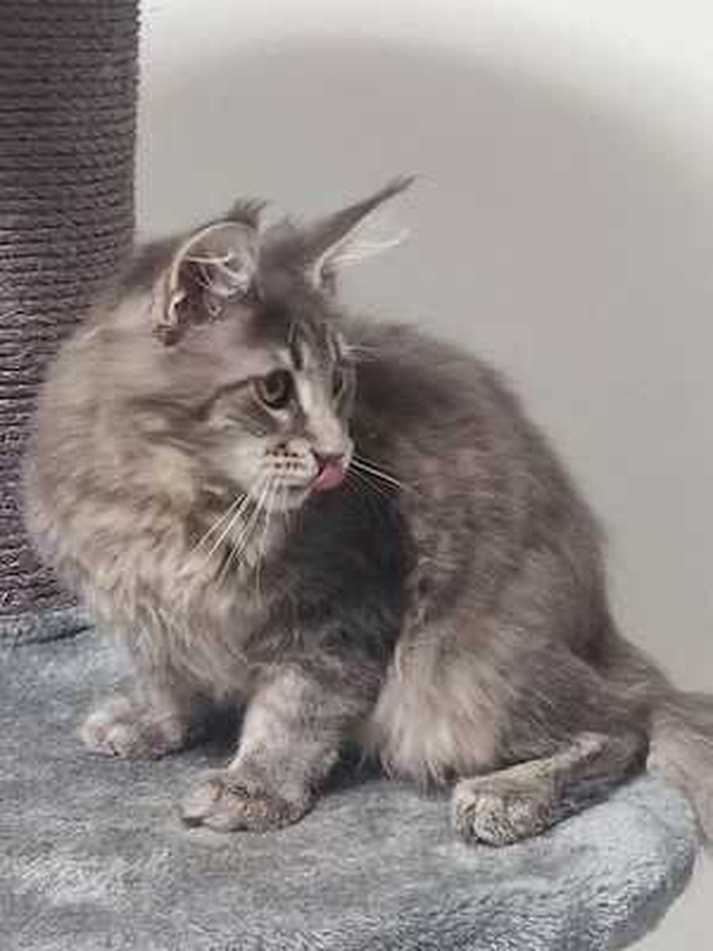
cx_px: 356
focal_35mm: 25
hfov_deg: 54.9
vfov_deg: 69.4
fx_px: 687
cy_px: 476
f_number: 1.75
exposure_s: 1/50
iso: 1381
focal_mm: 5.96
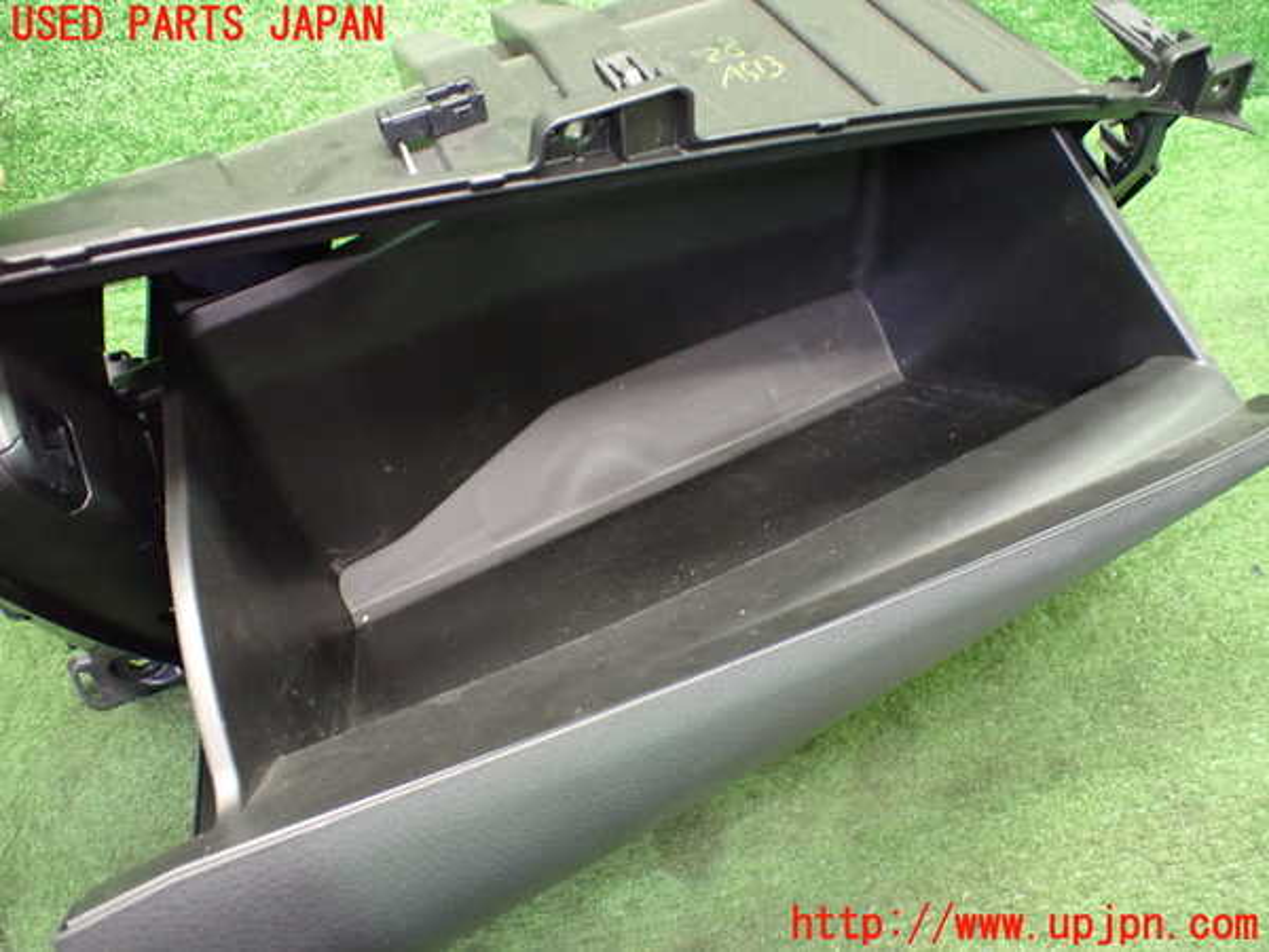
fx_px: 1100
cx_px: 634
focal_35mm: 30
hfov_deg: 60.0
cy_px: 476
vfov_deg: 46.8
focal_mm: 5.4
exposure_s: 1/30
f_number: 2.3
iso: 800
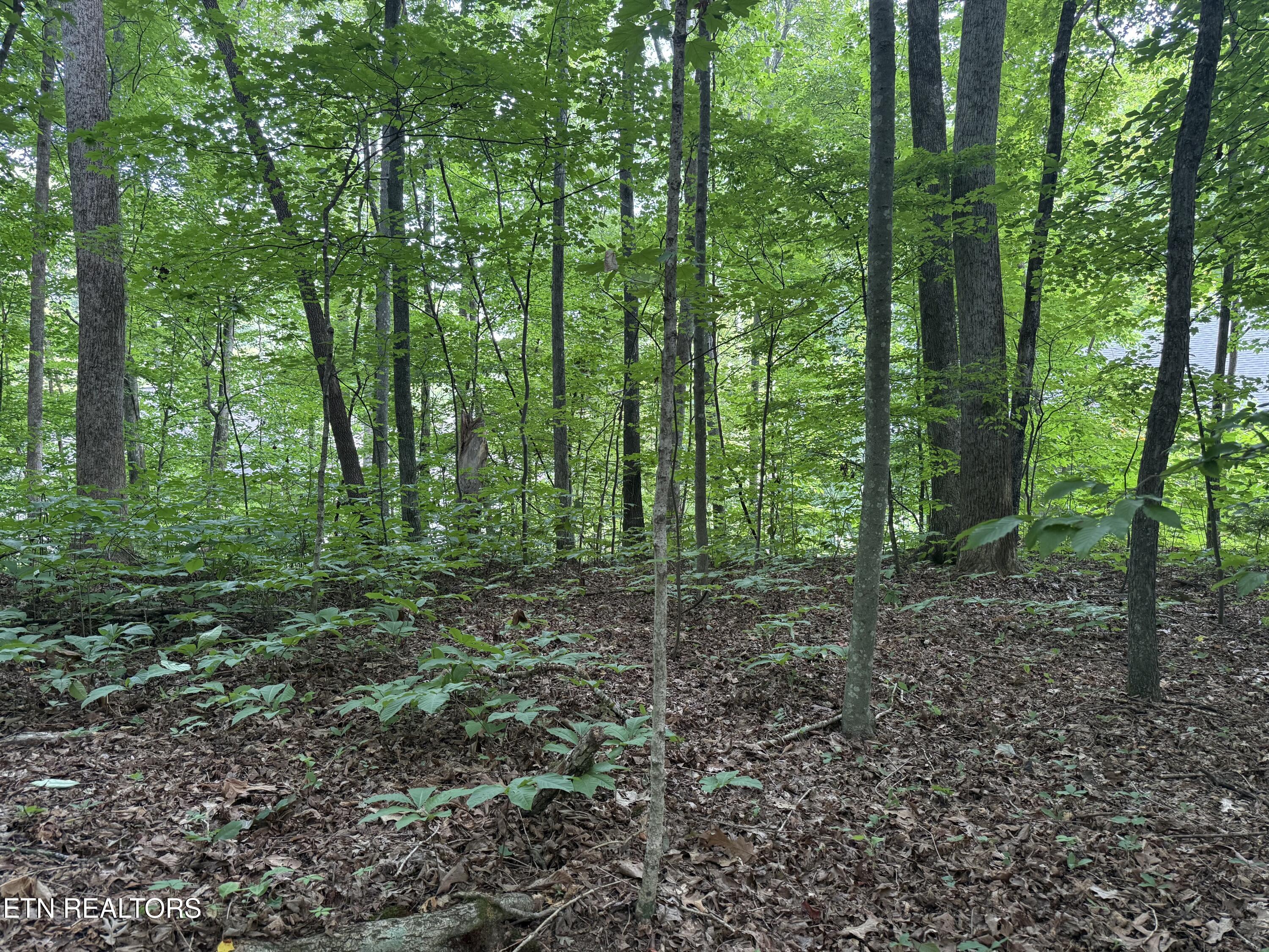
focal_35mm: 24
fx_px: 880
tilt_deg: -1.3
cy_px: 476
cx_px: 634
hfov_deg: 71.6
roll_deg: -0.6
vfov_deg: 56.8
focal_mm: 6.76
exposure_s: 1/101
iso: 200
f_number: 1.78
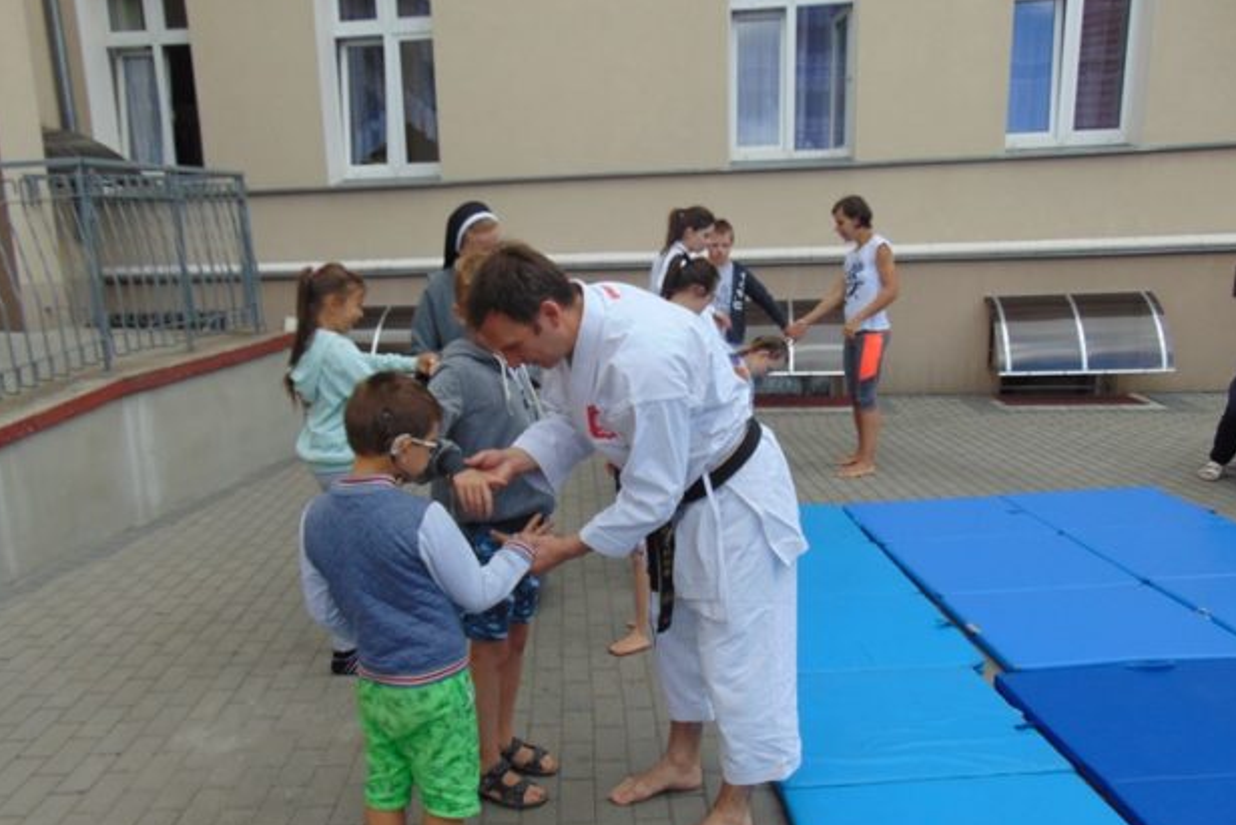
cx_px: 604
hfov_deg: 67.4
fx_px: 927
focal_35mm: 27
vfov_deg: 47.8
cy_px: 464
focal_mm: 4.5
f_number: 3
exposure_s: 1/320
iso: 80
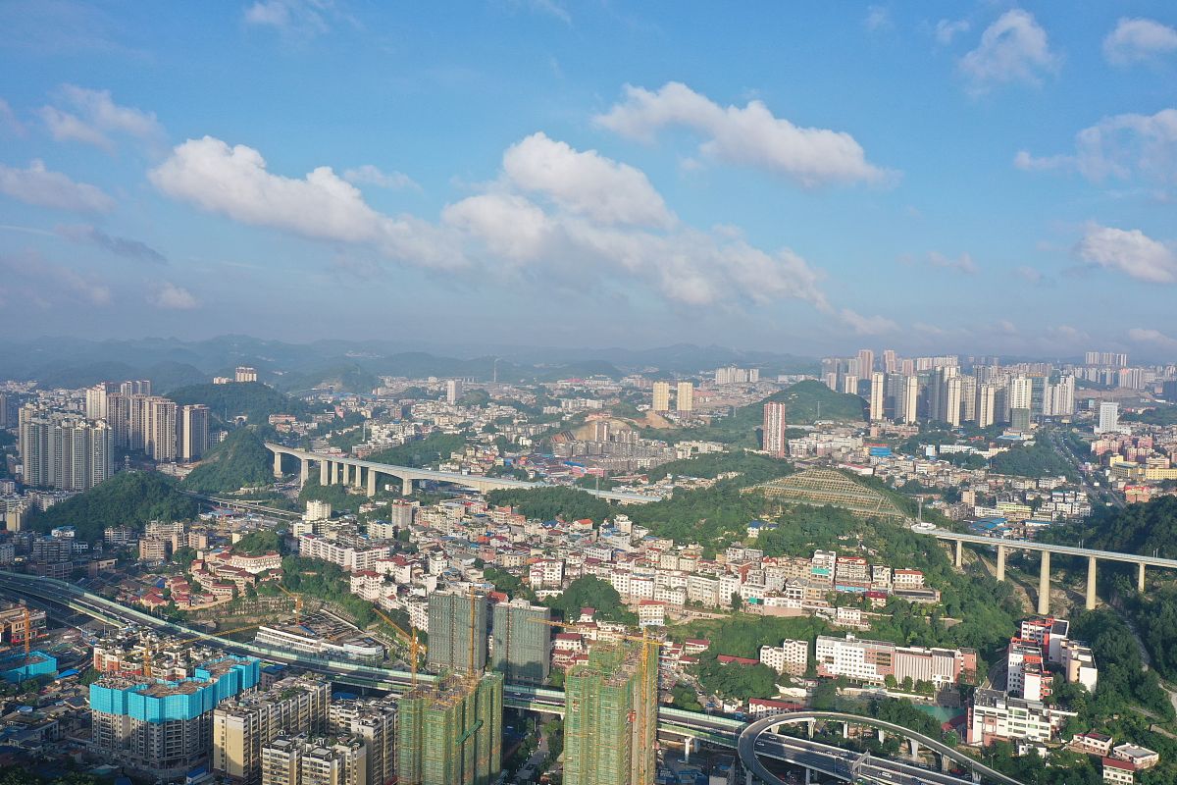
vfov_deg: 46.4
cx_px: 588
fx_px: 915
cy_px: 392
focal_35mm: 28
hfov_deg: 65.5
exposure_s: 1/400
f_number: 5.6
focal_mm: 10.26
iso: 100
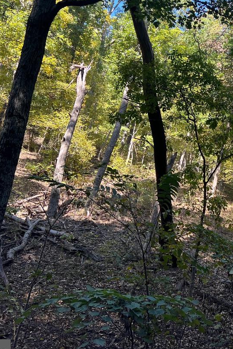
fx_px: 466
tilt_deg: +24.9
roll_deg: -9.0
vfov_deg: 40.8
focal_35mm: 48
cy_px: 132
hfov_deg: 26.3
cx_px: 245
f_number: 1.5
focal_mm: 5.7
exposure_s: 1/394
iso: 50
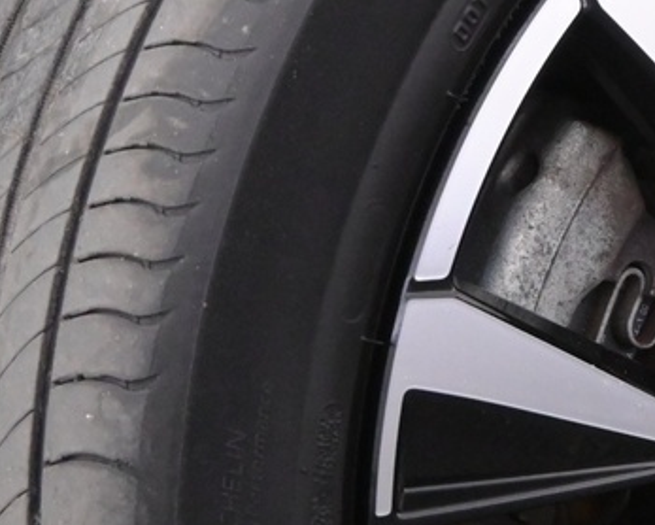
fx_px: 2933
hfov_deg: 12.5
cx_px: 755
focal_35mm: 151
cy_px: 353
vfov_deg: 10.2
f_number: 4.2
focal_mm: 23
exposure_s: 1/80
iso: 2500
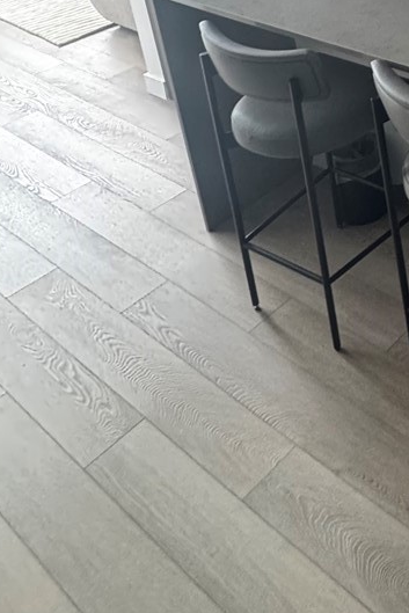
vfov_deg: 36.6
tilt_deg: -17.5
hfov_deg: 25.2
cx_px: 568
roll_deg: +2.9
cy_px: -81
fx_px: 749
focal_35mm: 44
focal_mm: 2.22
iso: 320
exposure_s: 1/60
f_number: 2.2
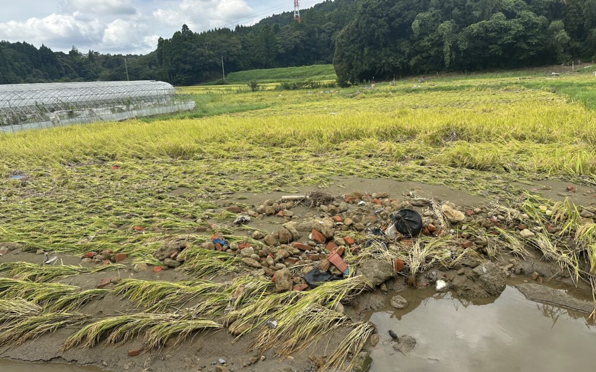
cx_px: 294
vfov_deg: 47.6
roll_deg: +3.1
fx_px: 422
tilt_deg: -13.7
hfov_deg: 70.4
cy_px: 188
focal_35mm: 26
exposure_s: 1/2028
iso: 80
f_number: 1.78
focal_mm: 6.86
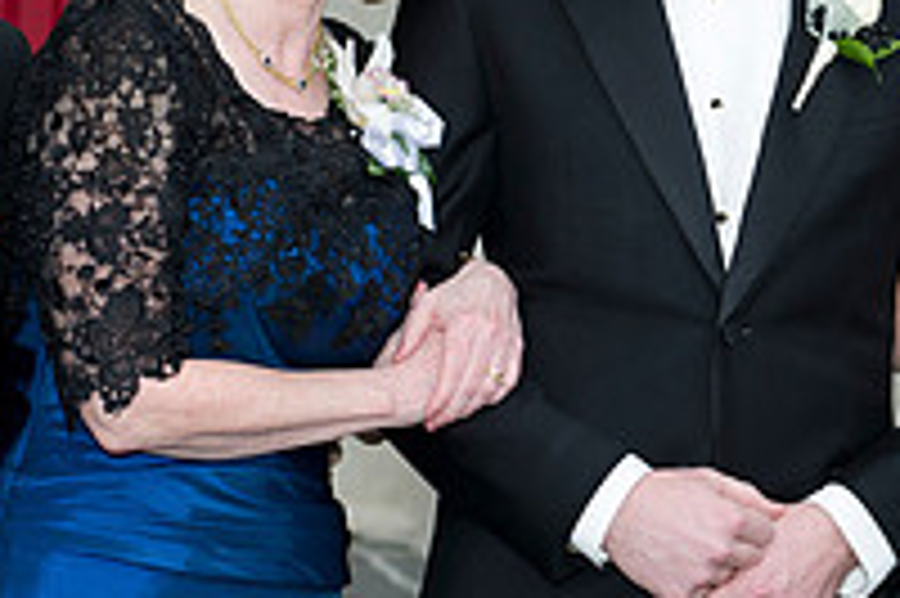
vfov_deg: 8.4
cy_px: 108
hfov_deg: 12.7
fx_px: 4047
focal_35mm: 162
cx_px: 446
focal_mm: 56
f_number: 4.5
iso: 200
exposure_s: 1/125
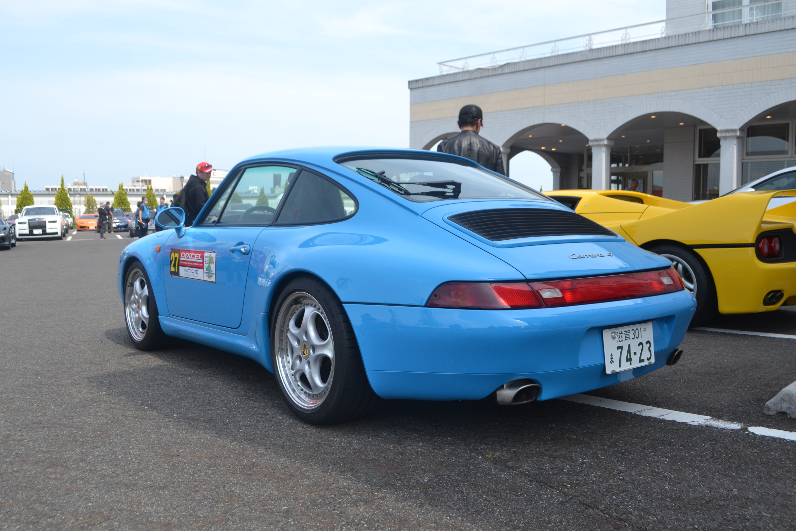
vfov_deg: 40.0
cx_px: 398
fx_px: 730
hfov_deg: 57.2
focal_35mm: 33
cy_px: 266
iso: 100
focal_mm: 22
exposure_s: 1/200
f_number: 7.1
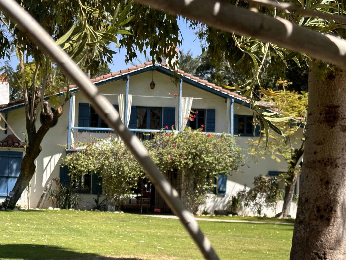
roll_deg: -1.9
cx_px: 119
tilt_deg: +0.3
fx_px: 750
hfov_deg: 25.9
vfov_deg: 19.6
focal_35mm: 75
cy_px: 168
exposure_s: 1/2028
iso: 64
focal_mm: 6.86
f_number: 1.78
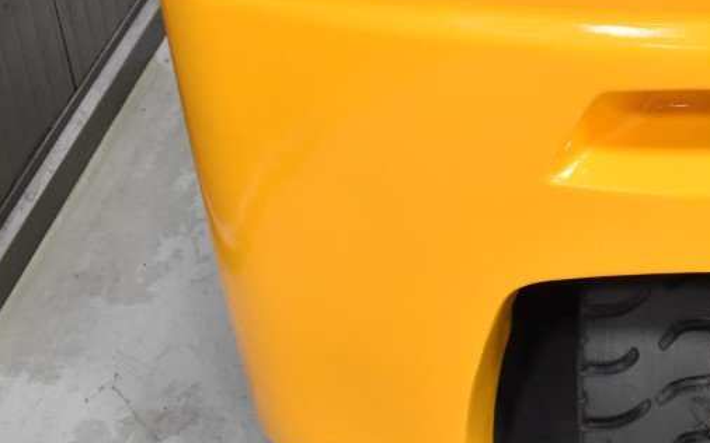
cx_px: 763
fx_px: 1683
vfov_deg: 14.9
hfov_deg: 22.6
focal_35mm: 87
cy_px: 50
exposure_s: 1/40
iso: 1600
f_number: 5
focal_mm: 24
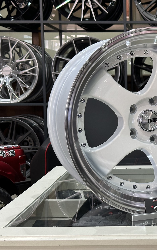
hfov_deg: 18.6
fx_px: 465
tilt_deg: -5.4
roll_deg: +0.5
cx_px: 163
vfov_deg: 30.2
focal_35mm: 68
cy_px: 125
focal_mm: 6.86
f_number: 1.78
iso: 80
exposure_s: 1/50
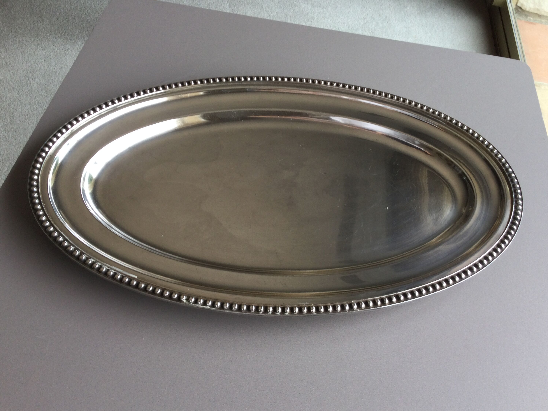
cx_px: 285
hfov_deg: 53.9
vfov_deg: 41.8
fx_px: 538
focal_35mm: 34
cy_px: 201
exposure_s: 1/50
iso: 25
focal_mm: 3.3
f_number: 2.4
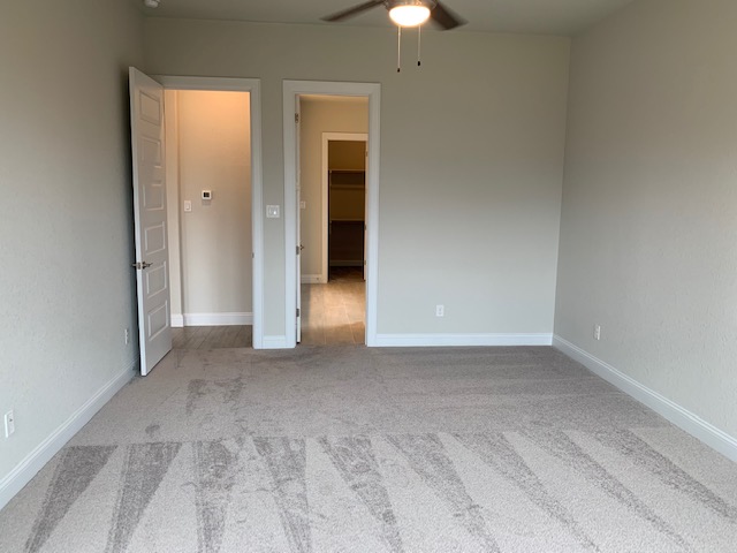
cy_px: 276
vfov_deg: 53.1
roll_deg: -1.2
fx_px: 554
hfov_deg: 67.3
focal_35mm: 26
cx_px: 368
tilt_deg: -7.6
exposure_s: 1/120
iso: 100
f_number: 1.8
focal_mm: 4.25
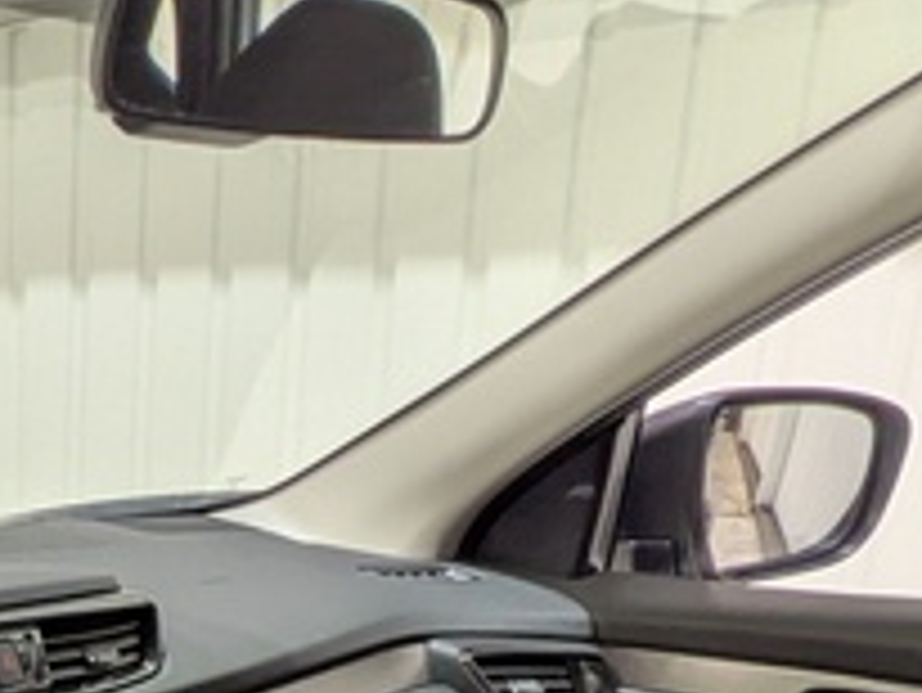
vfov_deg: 17.3
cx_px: -85
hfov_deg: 25.7
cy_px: 1228
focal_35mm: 70
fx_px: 1866
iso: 55
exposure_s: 1/24
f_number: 2.2
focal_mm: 1.83
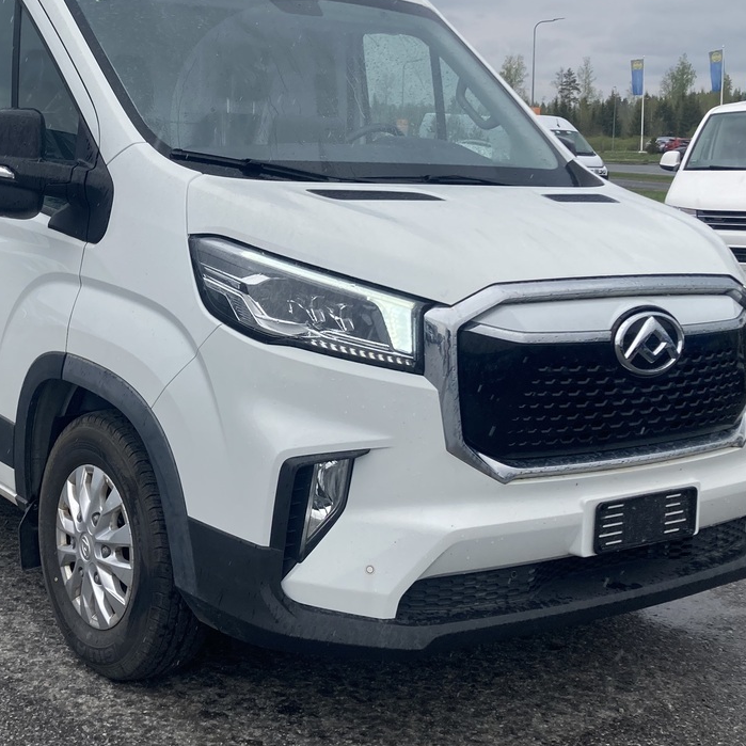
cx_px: 158
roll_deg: +0.1
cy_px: 272
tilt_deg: -5.4
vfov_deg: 33.2
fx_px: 1243
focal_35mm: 51
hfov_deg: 32.5
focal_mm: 3.99
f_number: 1.8
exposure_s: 1/857
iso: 20
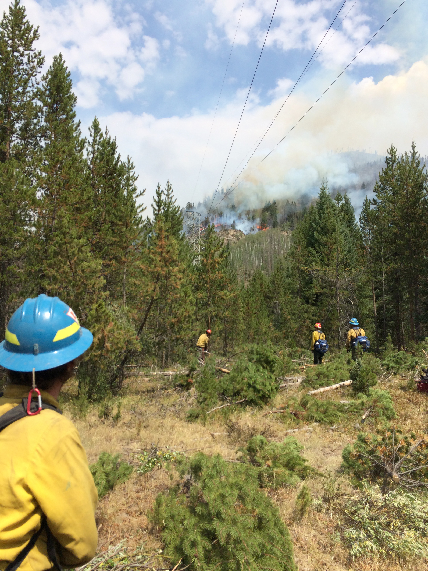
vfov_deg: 61.7
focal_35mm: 29
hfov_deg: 48.2
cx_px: 214
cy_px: 286
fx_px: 478
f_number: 2.2
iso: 32
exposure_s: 1/2933
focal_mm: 4.15
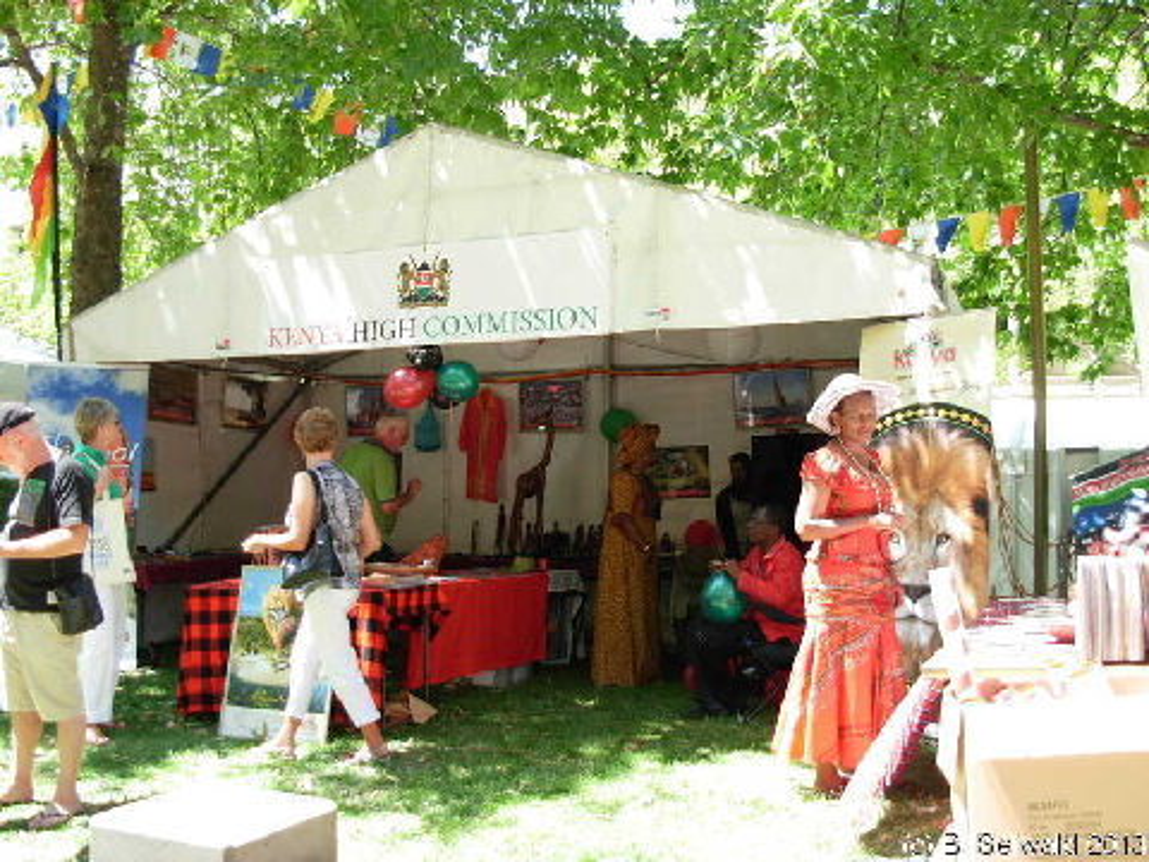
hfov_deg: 49.0
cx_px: 574
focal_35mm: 38
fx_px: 1261
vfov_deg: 37.7
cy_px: 431
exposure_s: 1/102
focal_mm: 6.3
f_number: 2.9
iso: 79
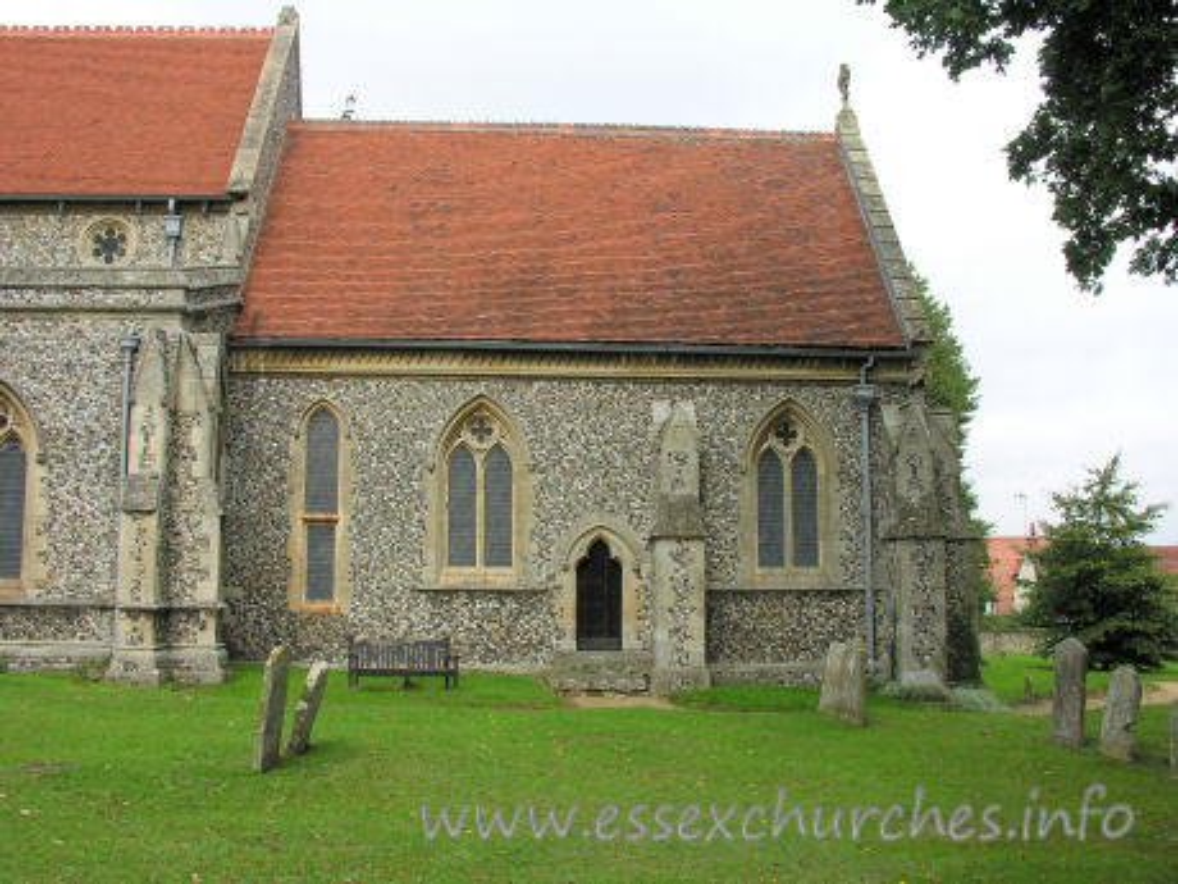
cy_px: 442
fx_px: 1191
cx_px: 589
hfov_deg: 52.6
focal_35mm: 35
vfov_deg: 40.7
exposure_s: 1/126
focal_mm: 8.9
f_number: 5
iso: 50
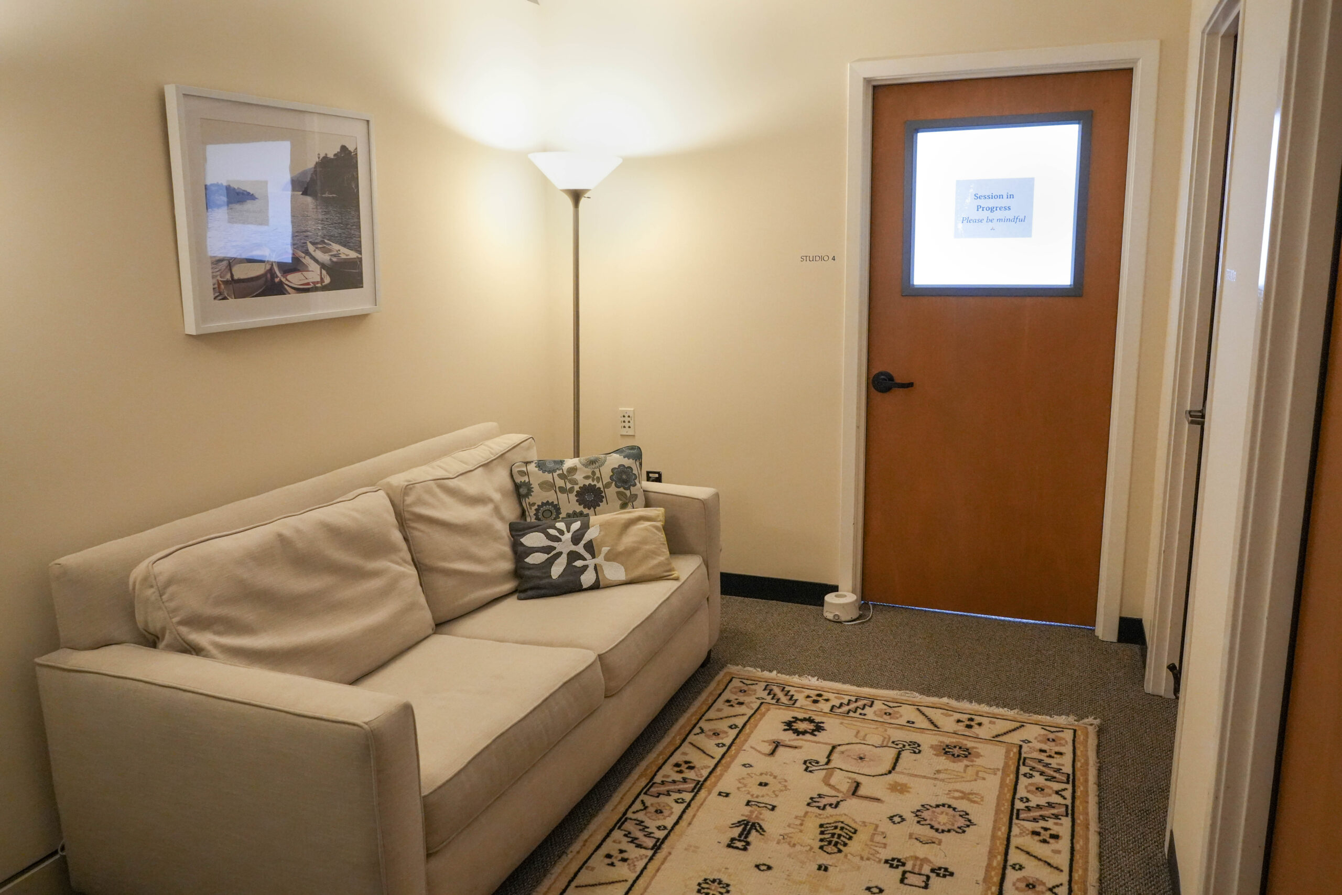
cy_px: 448
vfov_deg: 46.4
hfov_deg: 65.5
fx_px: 1044
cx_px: 671
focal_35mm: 28
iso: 6400
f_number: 5
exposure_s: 1/125
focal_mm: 28
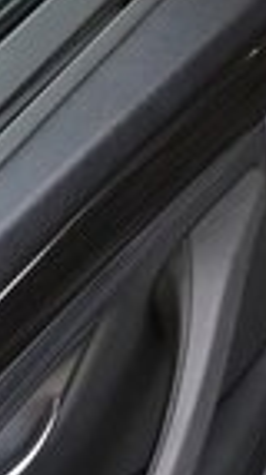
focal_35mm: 106
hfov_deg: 11.0
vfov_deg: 19.3
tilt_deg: -48.7
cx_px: -116
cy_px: 535
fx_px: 1335
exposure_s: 1/50
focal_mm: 3.99
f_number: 1.8
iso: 20
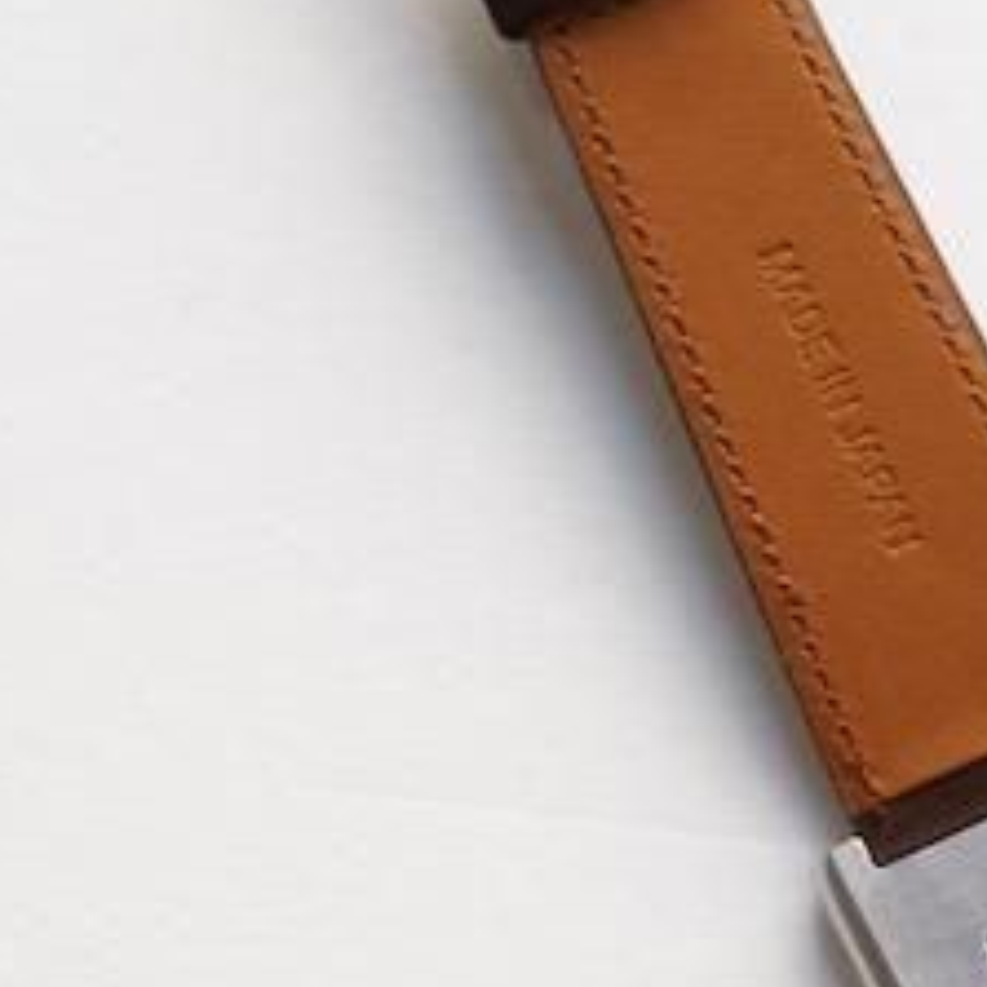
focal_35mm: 162
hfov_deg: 10.7
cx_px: 1091
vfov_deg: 10.6
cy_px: 1261
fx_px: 5226
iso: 1000
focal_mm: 50
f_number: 3.5
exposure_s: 1/125
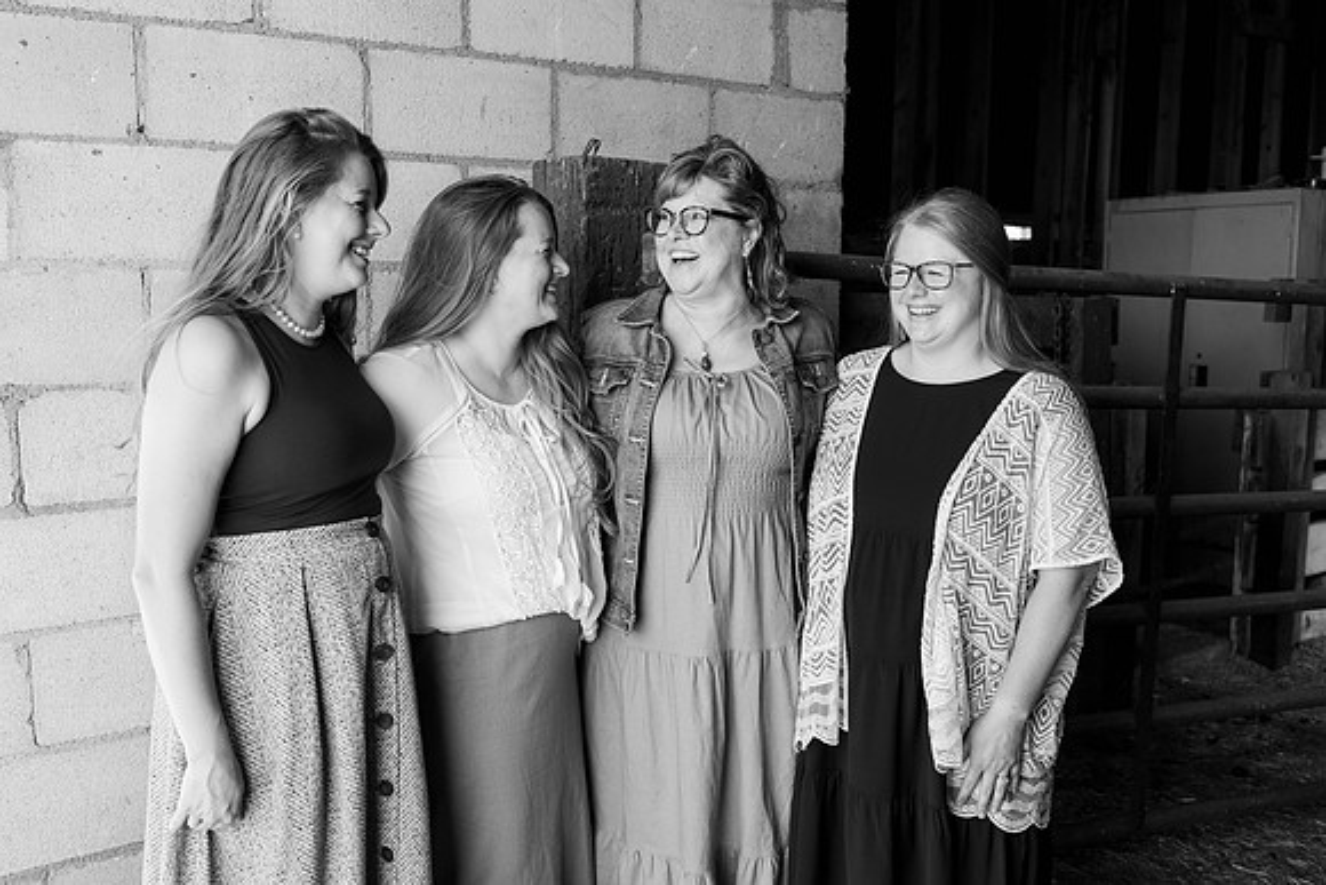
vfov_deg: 37.9
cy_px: 442
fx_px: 1289
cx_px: 663
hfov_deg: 54.4
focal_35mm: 35
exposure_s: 1/250
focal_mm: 35
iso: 640
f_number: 4.5
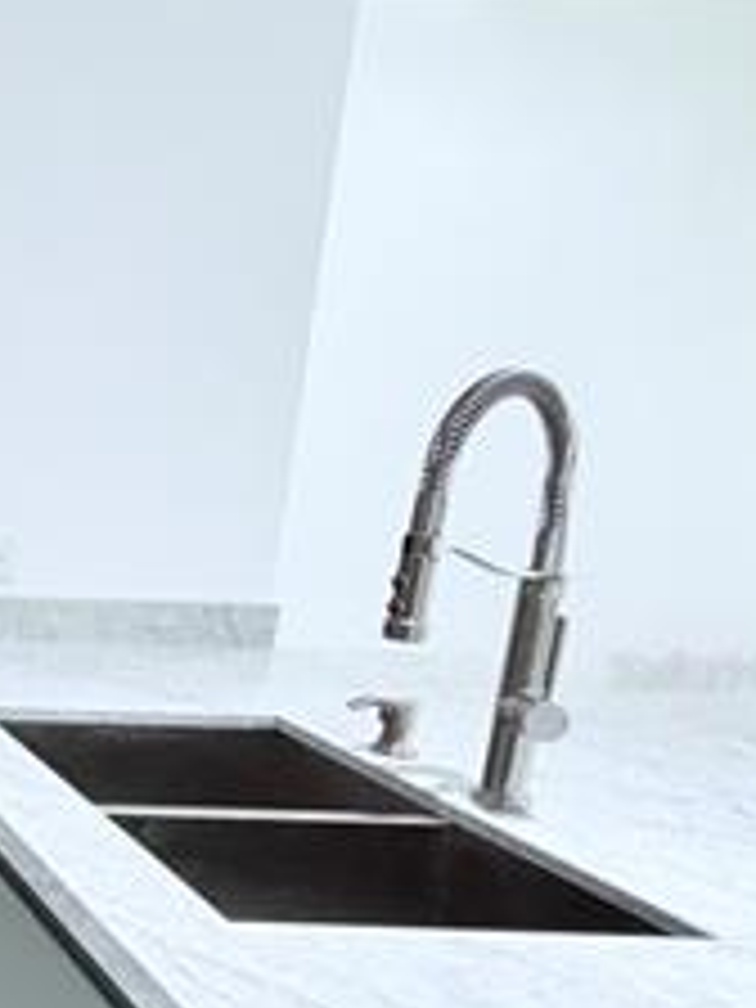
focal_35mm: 48
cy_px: 670
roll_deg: -2.7
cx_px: -482
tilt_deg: -12.4
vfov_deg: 39.2
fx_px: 1398
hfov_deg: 22.5
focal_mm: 2.22
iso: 250
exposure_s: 1/60
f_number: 2.2
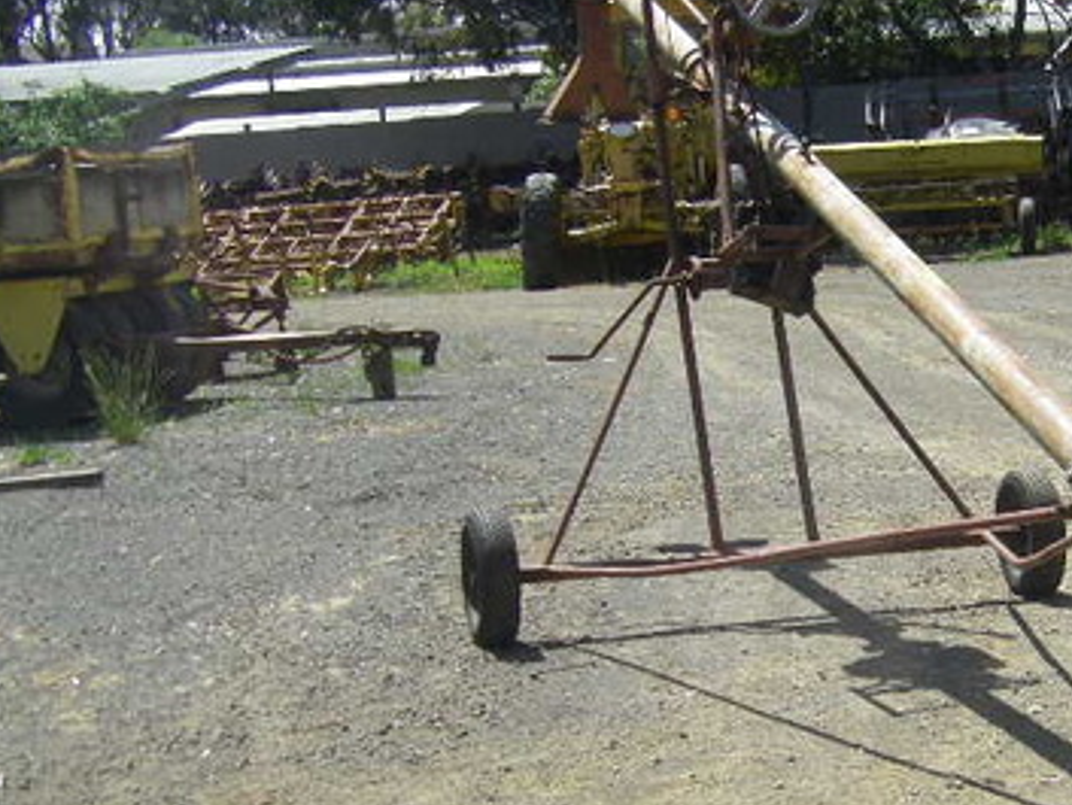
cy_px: 577
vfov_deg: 17.1
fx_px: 2664
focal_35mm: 86
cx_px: 1036
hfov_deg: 22.0
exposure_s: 1/160
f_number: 7
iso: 64
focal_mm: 6.3
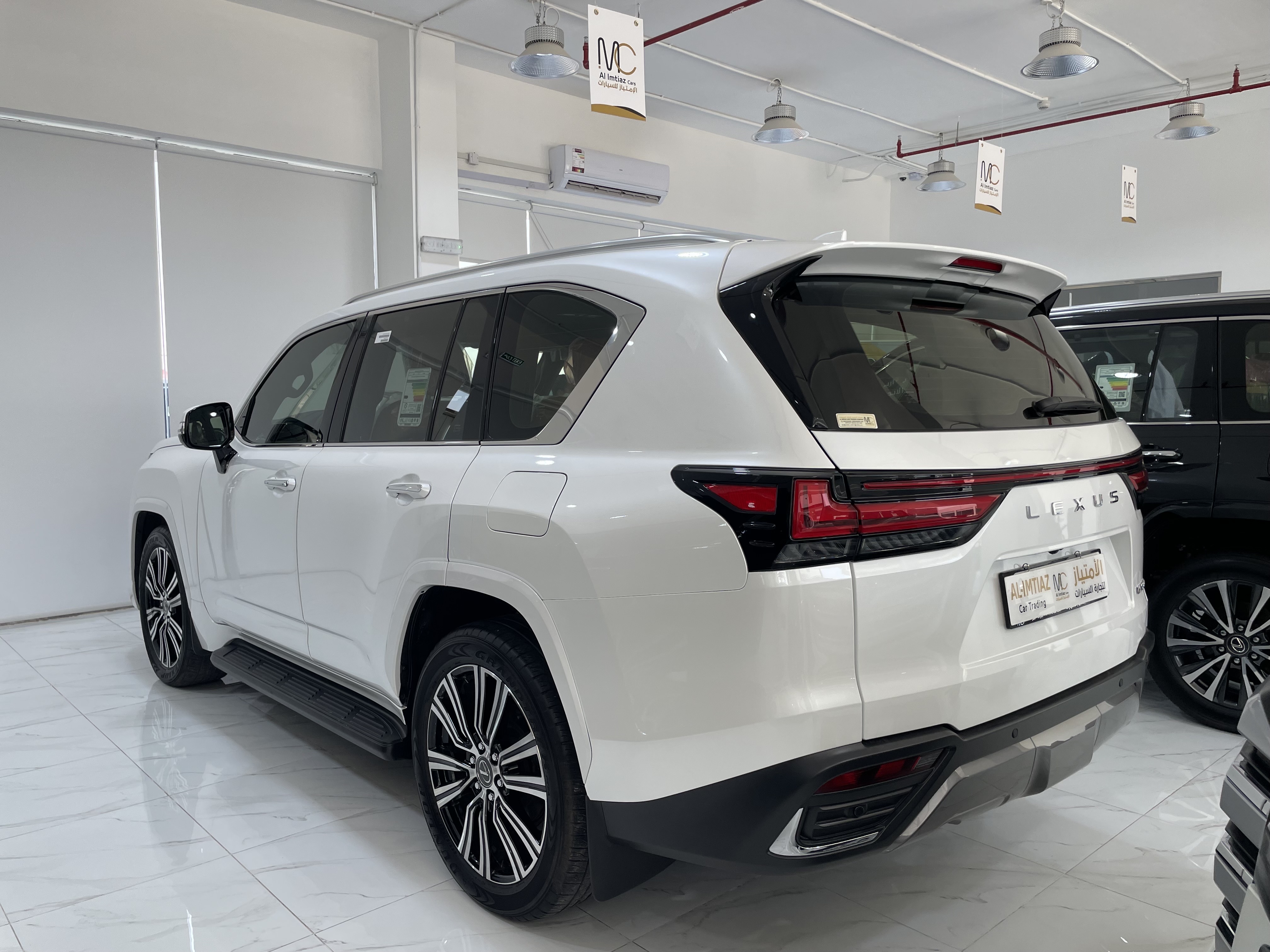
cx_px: 635
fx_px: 954
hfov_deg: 67.3
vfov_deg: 53.1
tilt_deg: -4.9
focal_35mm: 26
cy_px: 476
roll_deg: -0.4
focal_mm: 4.2
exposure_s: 1/415
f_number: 1.6
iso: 32
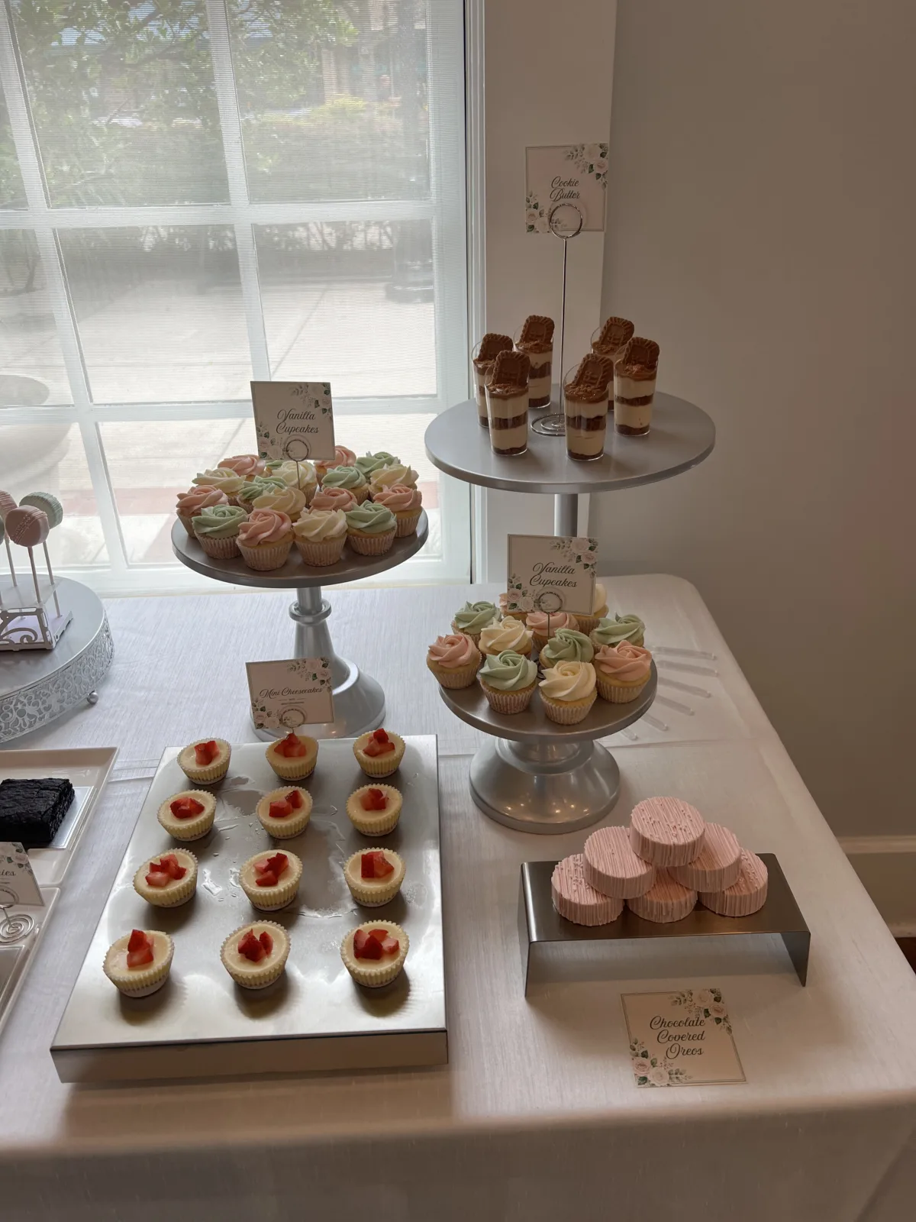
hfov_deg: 53.1
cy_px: 611
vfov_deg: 67.3
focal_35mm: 26
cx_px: 458
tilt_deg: -27.5
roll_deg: +2.0
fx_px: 917
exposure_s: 1/121
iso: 32
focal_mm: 5.7
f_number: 1.5
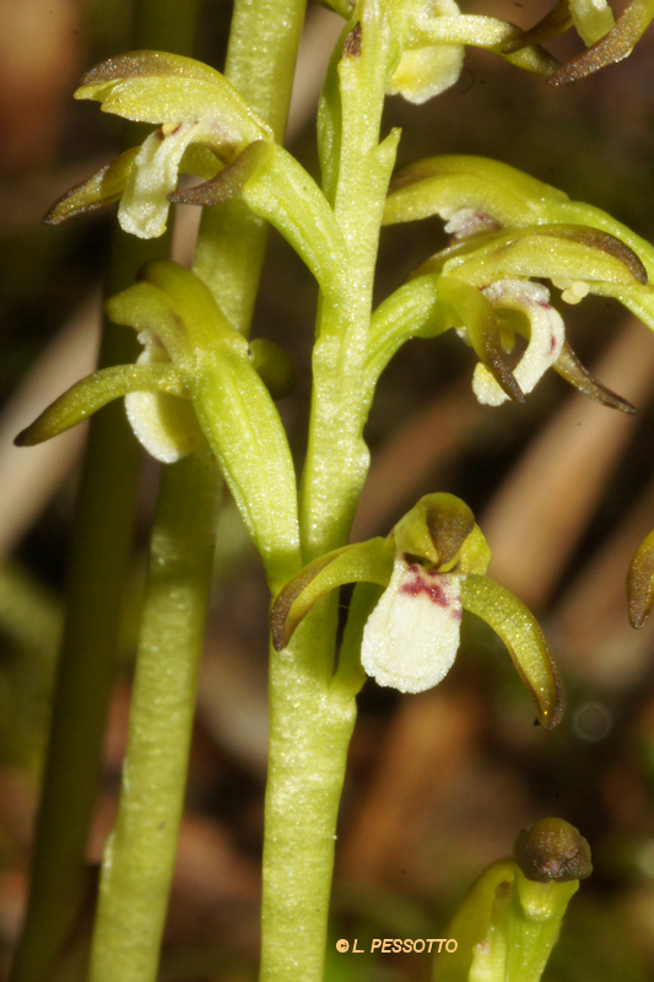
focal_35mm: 135
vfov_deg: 15.2
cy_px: 491
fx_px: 3680
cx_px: 327
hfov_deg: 10.2
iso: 800
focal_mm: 90
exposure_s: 1/125
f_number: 29
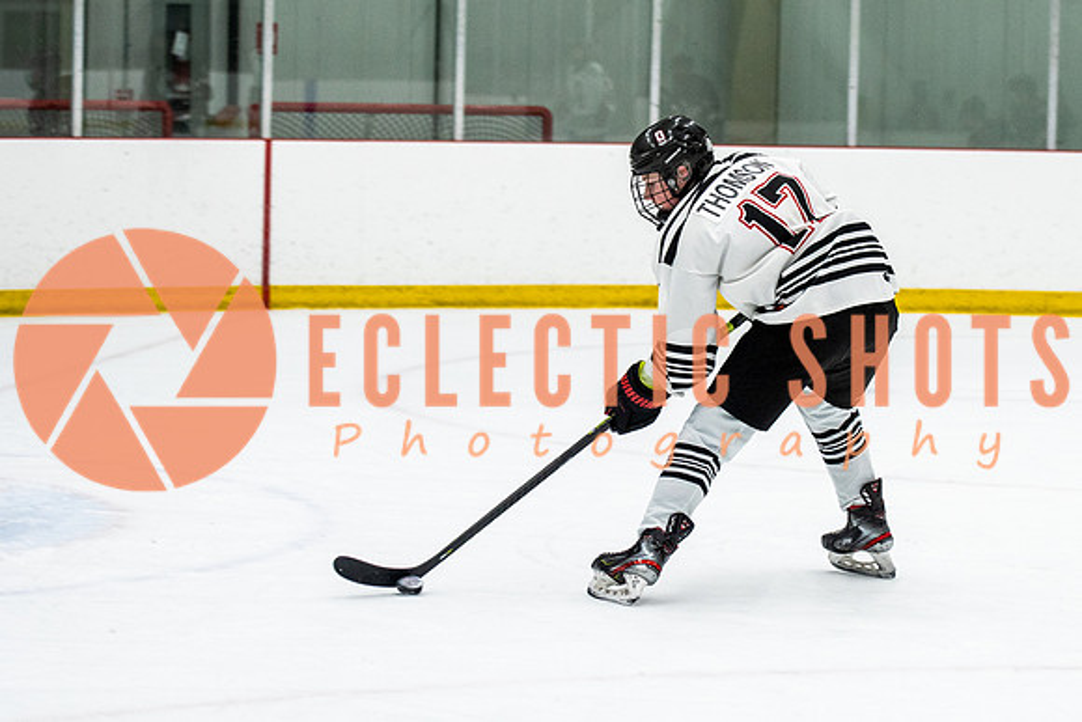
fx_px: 4058
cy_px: 337
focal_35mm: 135
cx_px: 684
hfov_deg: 15.2
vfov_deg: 10.2
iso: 720
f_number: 2.8
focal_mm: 70
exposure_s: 1/400
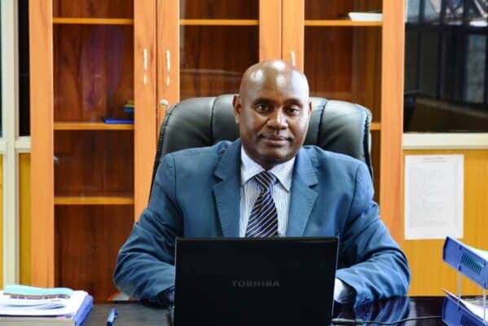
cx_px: 244
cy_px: 163
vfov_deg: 11.4
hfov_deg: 17.1
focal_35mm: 120
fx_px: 1627
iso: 800
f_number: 6.3
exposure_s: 1/13
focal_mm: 80
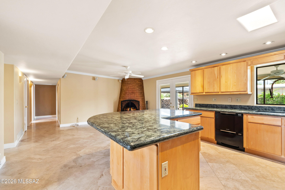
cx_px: 142
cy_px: 95
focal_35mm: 15
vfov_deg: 77.3
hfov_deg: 100.4
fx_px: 119
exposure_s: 1/2
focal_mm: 10
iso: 200
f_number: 13
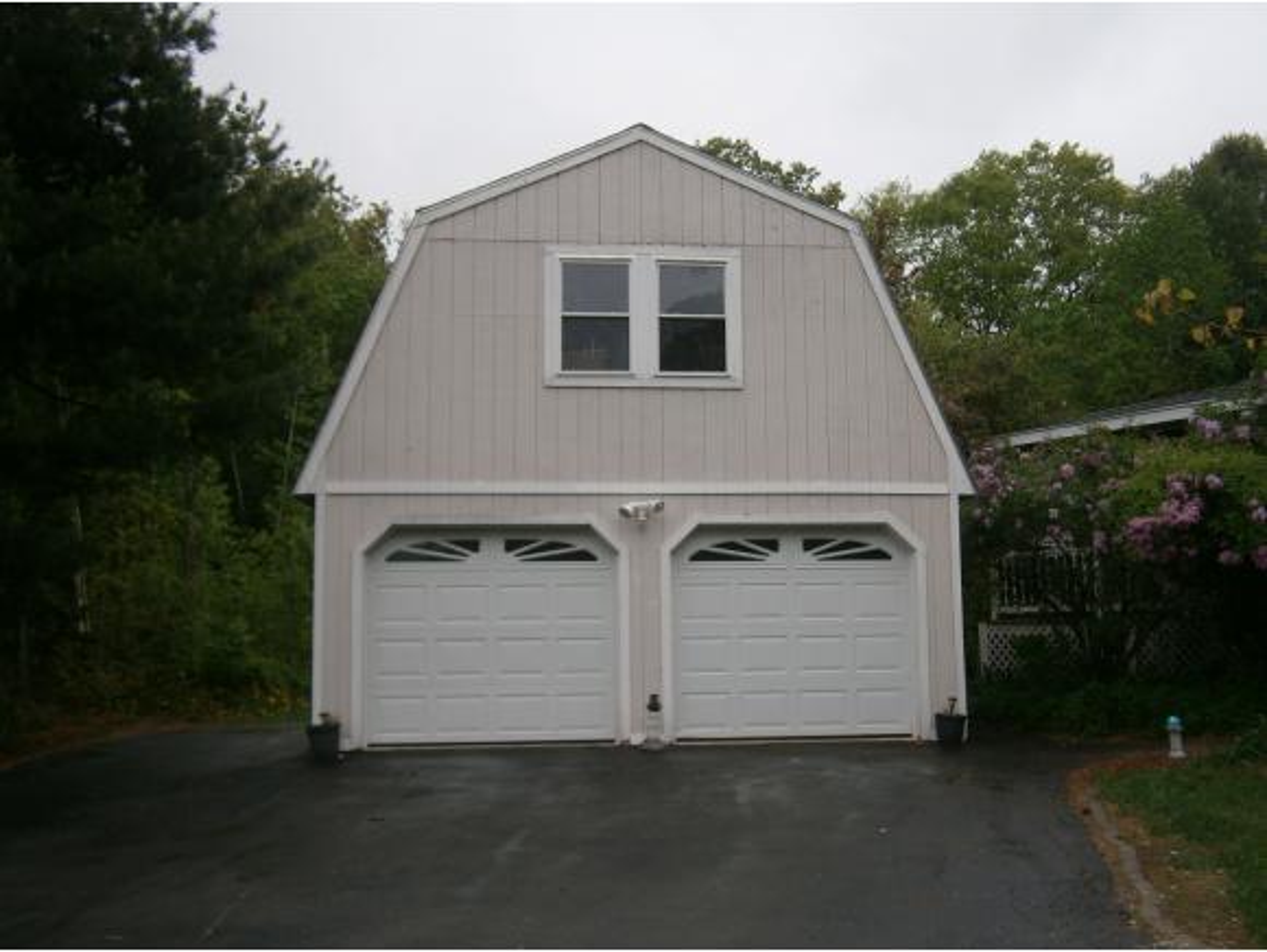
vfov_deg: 39.7
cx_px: 634
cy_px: 476
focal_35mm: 36
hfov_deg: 51.3
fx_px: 1319
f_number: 3.1
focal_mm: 6.4
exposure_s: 1/250
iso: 80
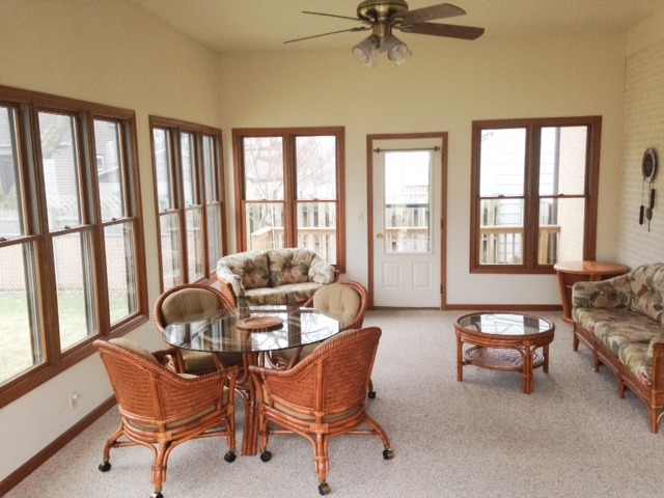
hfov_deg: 55.4
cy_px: 249
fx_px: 633
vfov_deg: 42.9
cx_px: 332
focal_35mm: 33
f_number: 2.4
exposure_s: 1/20
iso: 64
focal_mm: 4.12
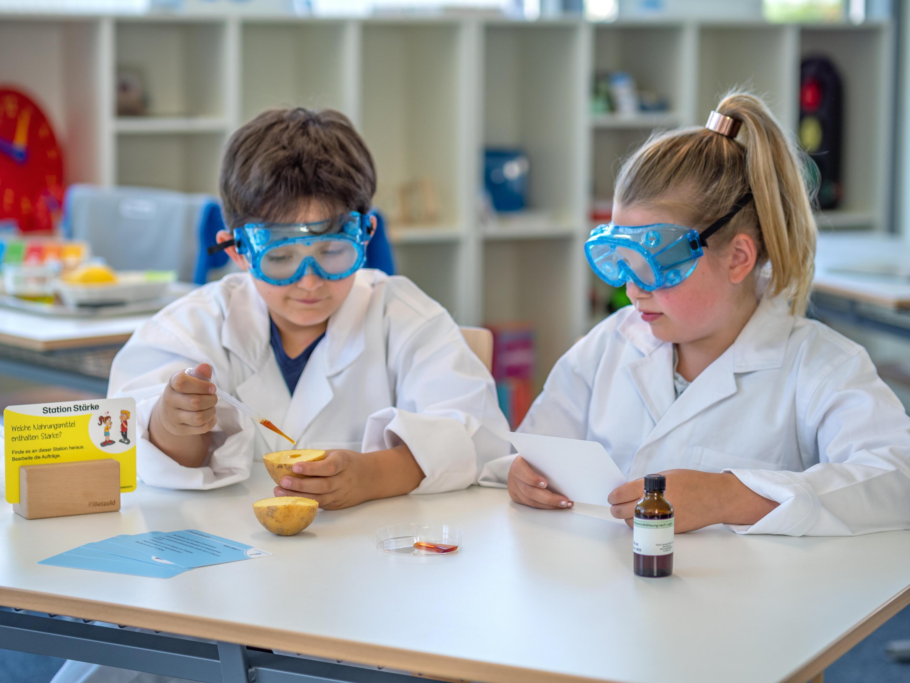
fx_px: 2261
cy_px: 342
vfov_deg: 17.2
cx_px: 455
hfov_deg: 22.8
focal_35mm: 86
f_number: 1.8
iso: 200
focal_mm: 43
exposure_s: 1/500
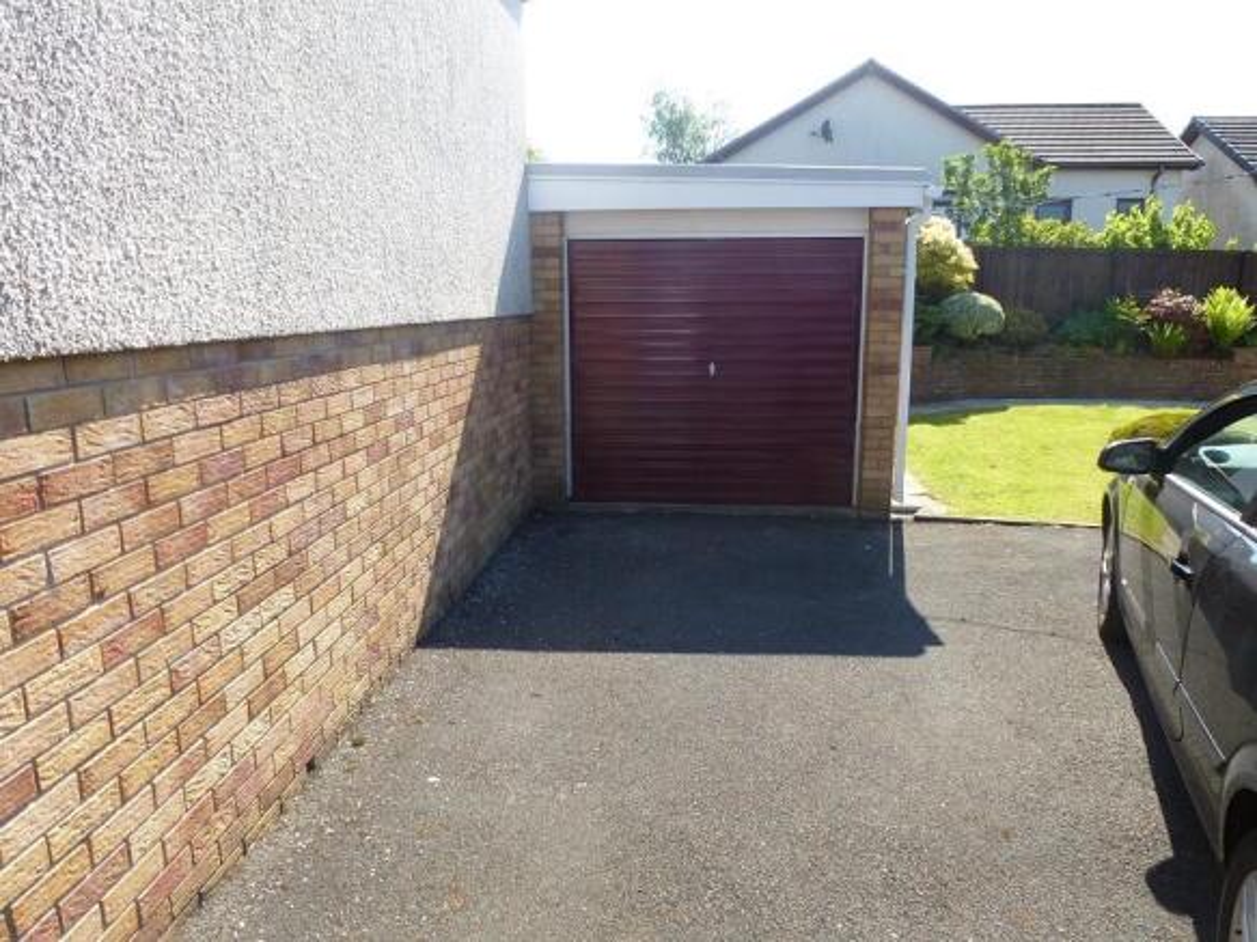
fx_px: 871
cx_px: 628
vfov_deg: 56.8
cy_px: 471
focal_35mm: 24
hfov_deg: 71.6
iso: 100
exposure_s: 1/250
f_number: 4
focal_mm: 4.3
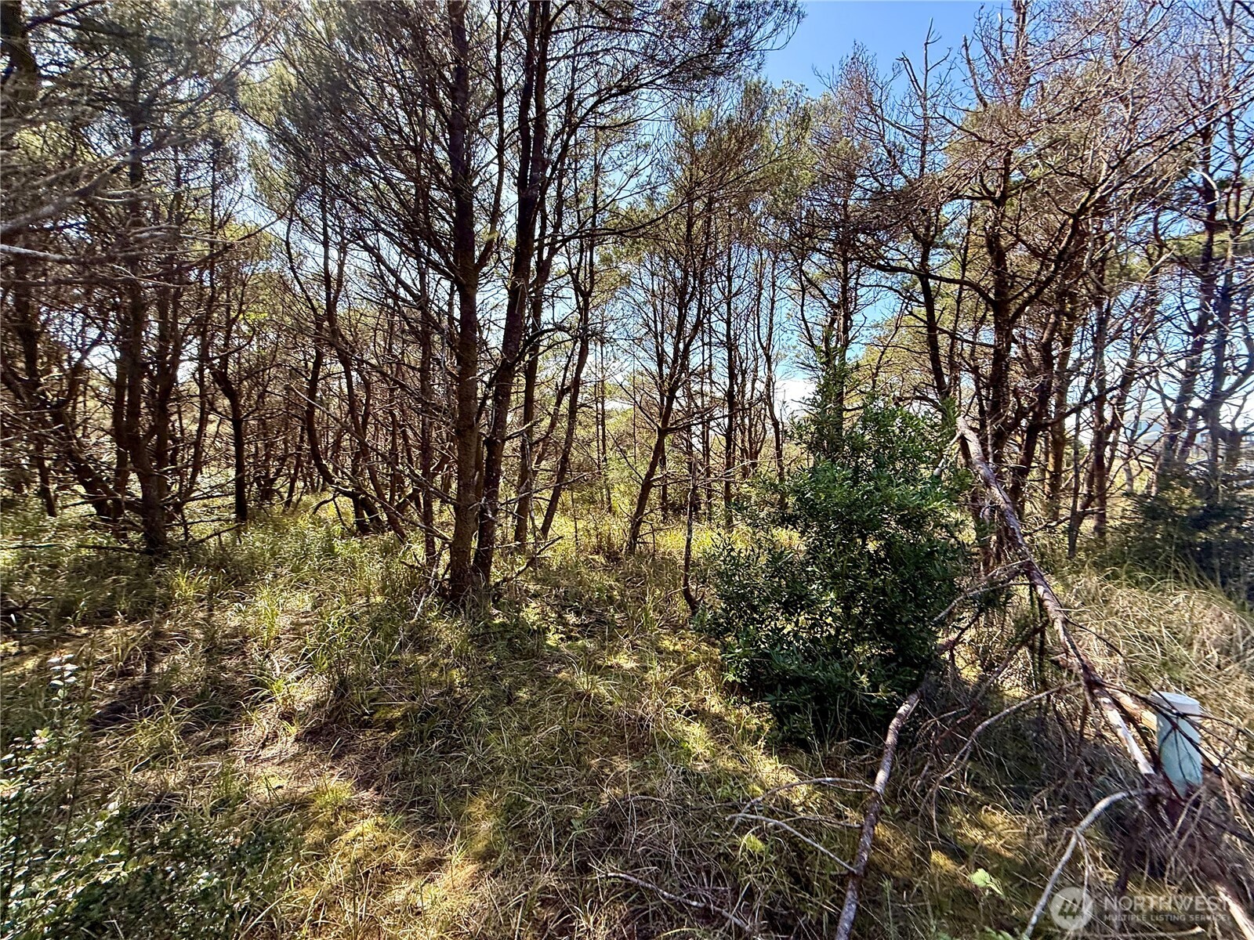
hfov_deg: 102.1
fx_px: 507
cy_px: 470
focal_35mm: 14
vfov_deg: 85.7
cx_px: 627
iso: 50
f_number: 2.2
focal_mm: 2.22
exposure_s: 1/194
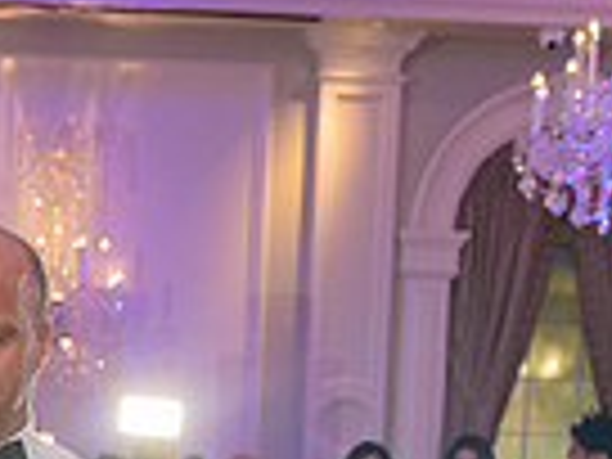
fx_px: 2104
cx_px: -189
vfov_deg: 11.8
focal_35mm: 119
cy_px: 718
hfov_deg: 15.7
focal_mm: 29
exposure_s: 1/125
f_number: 3.2
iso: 1600
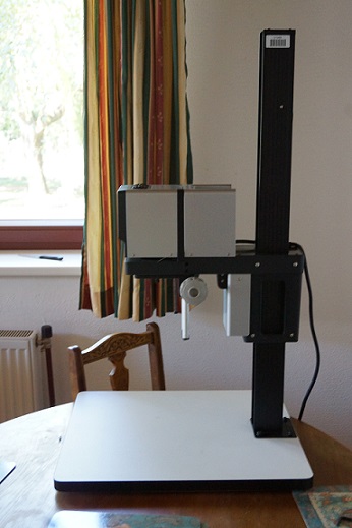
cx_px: 176
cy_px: 264
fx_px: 660
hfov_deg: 29.9
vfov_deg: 43.6
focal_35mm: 45
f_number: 4.5
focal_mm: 30
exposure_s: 1/80
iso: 1600
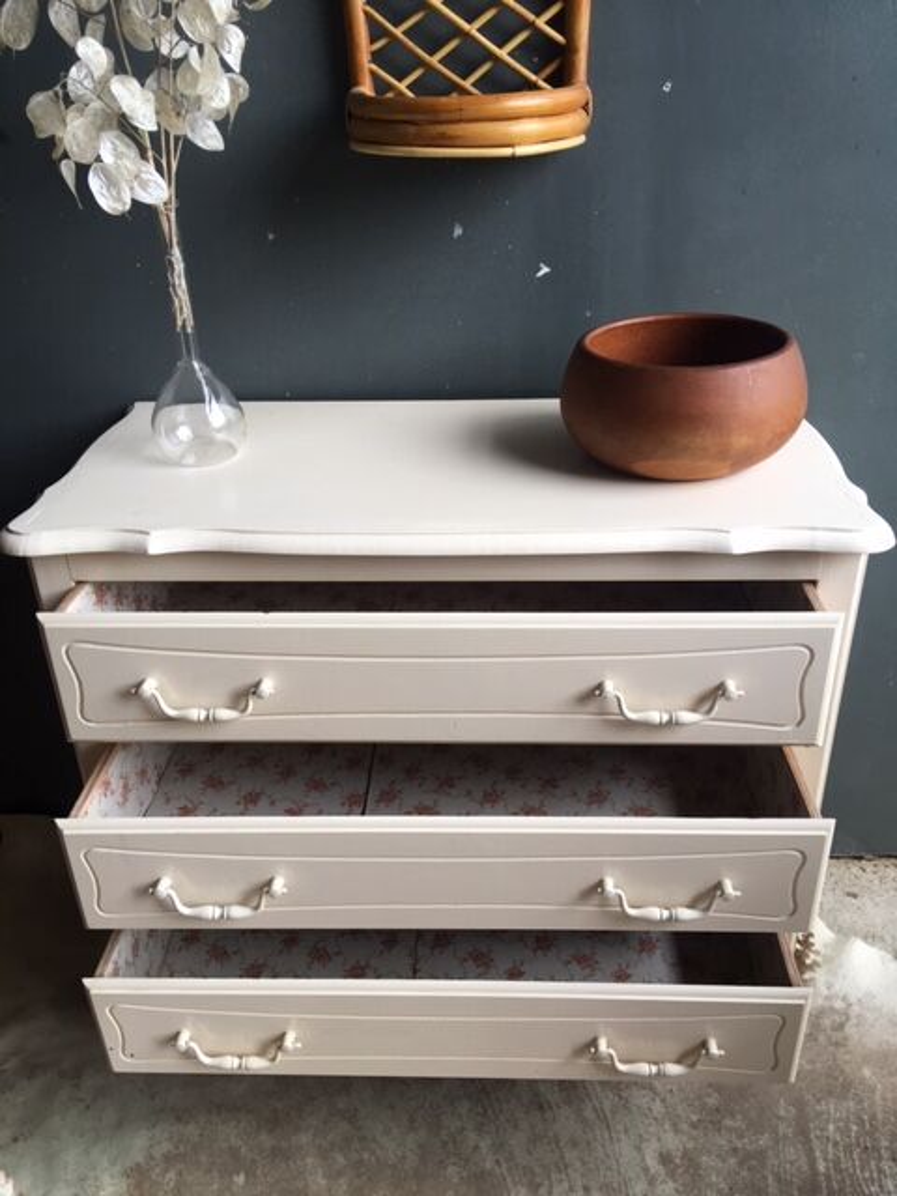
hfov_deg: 48.2
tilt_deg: -29.7
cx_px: 448
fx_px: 1002
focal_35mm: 29
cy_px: 598
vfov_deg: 61.7
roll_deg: +1.1
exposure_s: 1/100
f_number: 2.2
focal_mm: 4.15
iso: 32
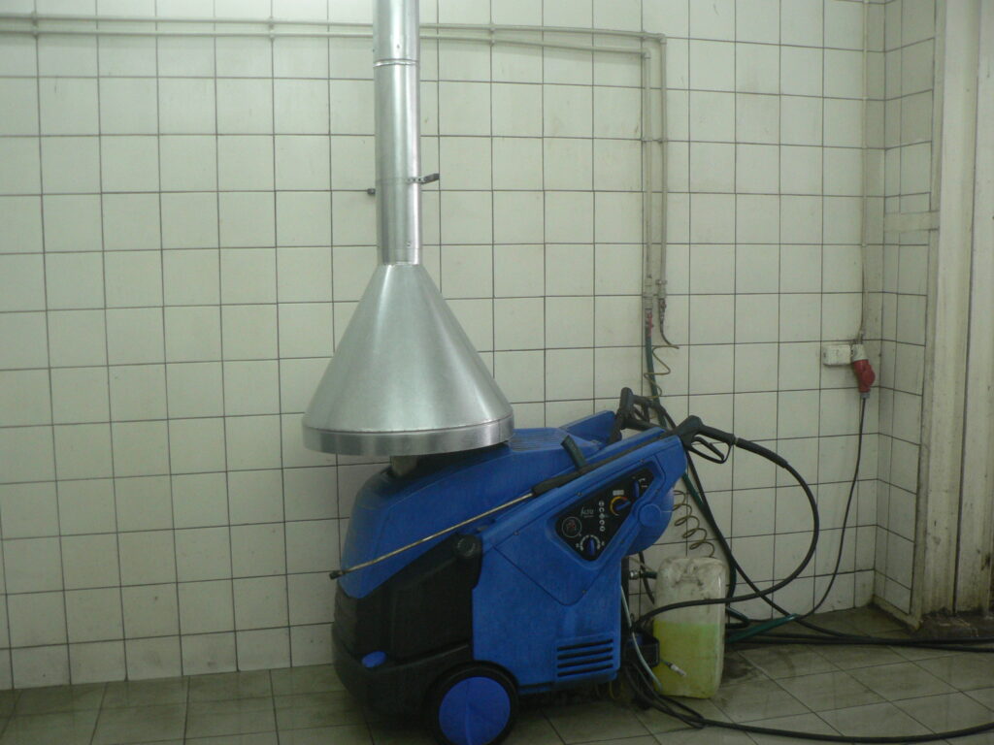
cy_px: 372
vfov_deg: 39.7
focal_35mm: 36
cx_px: 497
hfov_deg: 51.4
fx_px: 1034
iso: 200
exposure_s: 1/30
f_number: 2.8
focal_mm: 6
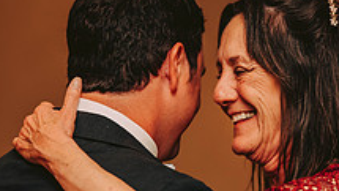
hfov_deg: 4.9
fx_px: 3947
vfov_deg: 2.8
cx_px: 202
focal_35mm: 439
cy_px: 182
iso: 800
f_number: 2.8
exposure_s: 1/60
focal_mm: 200
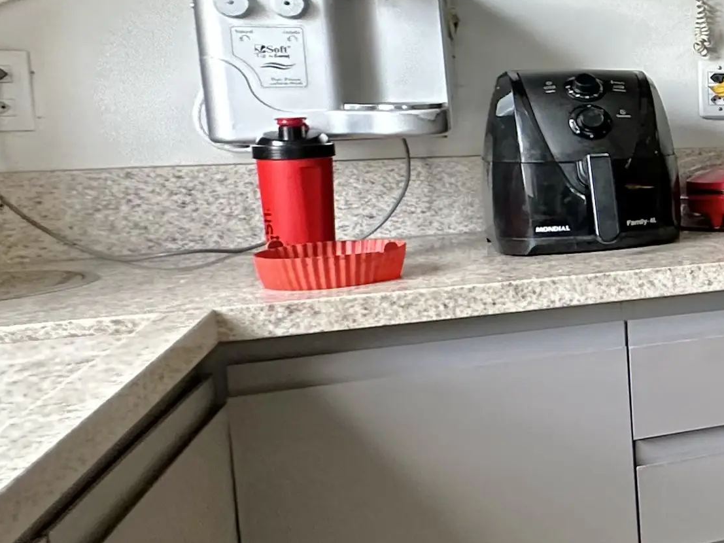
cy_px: 178
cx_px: 1213
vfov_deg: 28.4
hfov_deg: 24.1
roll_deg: -0.1
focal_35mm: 51
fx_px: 1067
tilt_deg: -6.0
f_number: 2.2
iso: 200
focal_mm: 2.22
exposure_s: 1/60
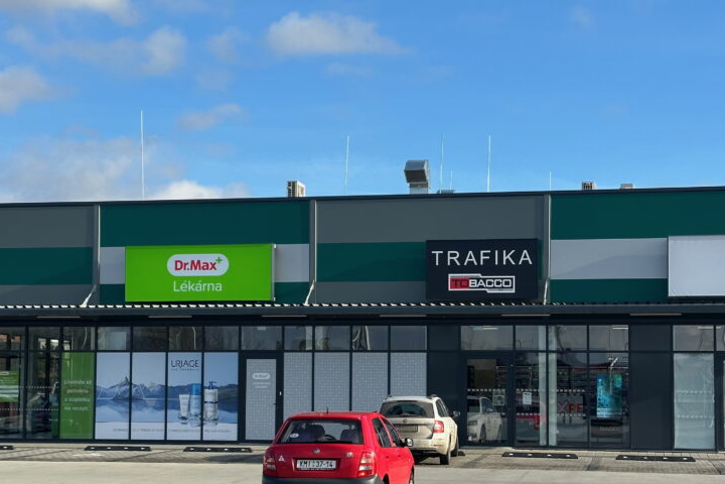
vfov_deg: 19.2
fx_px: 1430
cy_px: 299
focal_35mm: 71
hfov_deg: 28.4
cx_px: 324
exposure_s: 1/2732
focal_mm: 6.86
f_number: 1.78
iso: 64
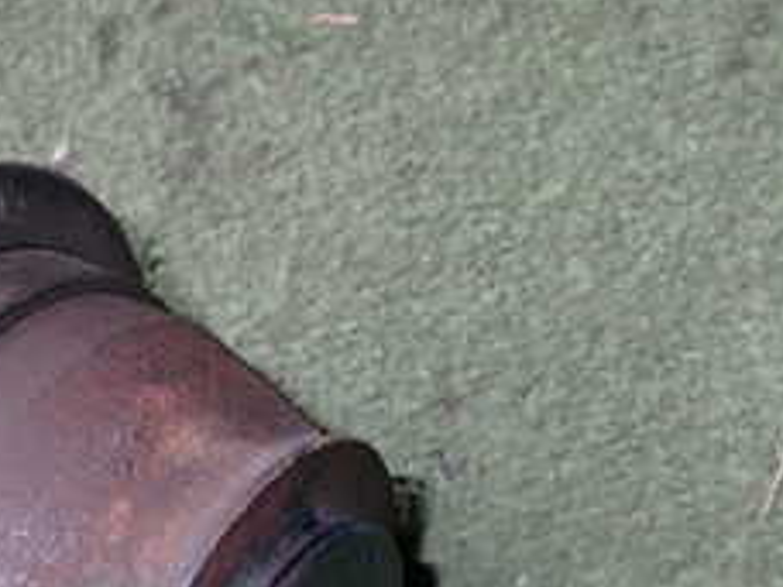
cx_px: 206
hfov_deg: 24.5
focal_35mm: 79
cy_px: 649
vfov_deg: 18.0
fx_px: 1787
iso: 200
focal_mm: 5.4
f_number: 6.3
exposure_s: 1/30
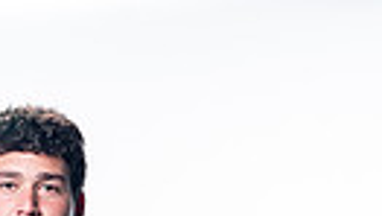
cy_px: 654
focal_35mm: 316
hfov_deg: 6.8
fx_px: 3204
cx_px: 17
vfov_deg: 3.7
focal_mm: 88
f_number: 5.6
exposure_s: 1/250
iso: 100
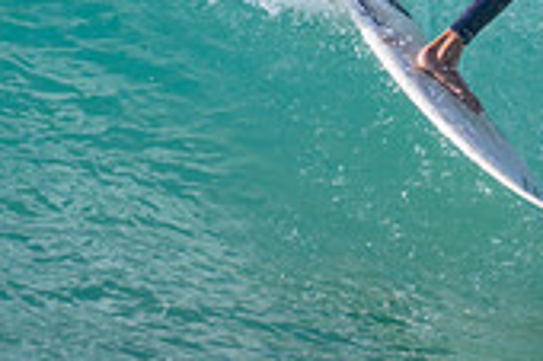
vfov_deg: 0.4
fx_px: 51519
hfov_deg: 0.6
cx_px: 636
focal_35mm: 3419
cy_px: -123
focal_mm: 1000
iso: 1400
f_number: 11
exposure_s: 1/2000
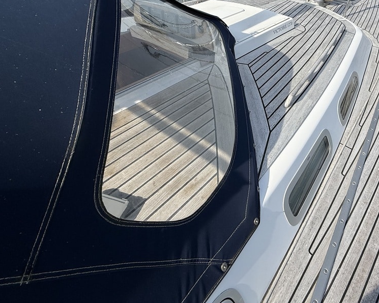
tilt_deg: -27.5
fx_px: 247
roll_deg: -1.1
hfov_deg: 71.6
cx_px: 268
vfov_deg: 59.9
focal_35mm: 22
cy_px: 77
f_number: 2.2
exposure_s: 1/2506
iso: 50
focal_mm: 2.22
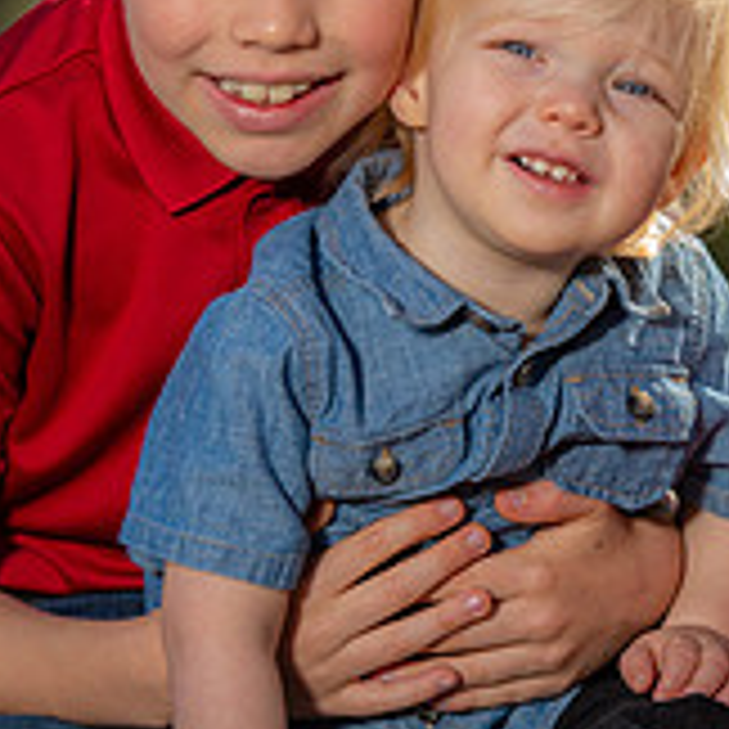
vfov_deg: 4.8
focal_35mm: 364
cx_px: 752
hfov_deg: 4.8
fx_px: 8673
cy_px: 342
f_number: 4.5
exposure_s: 1/250
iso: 50
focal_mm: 120
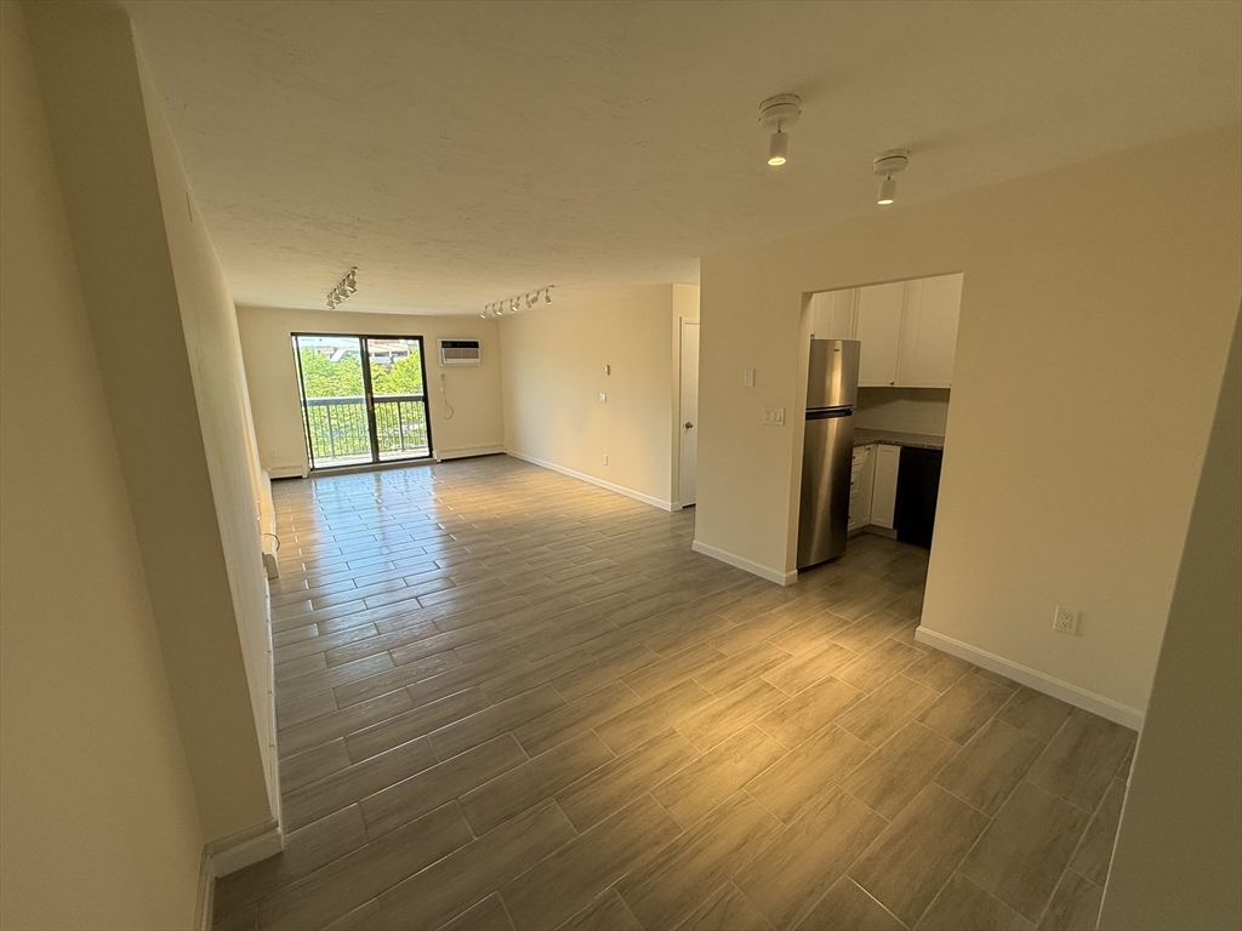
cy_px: 466
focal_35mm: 14
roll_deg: +0.6
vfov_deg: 85.7
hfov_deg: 102.1
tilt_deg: -11.7
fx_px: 502
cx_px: 621
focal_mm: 2.22
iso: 80
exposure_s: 1/120
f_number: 2.2
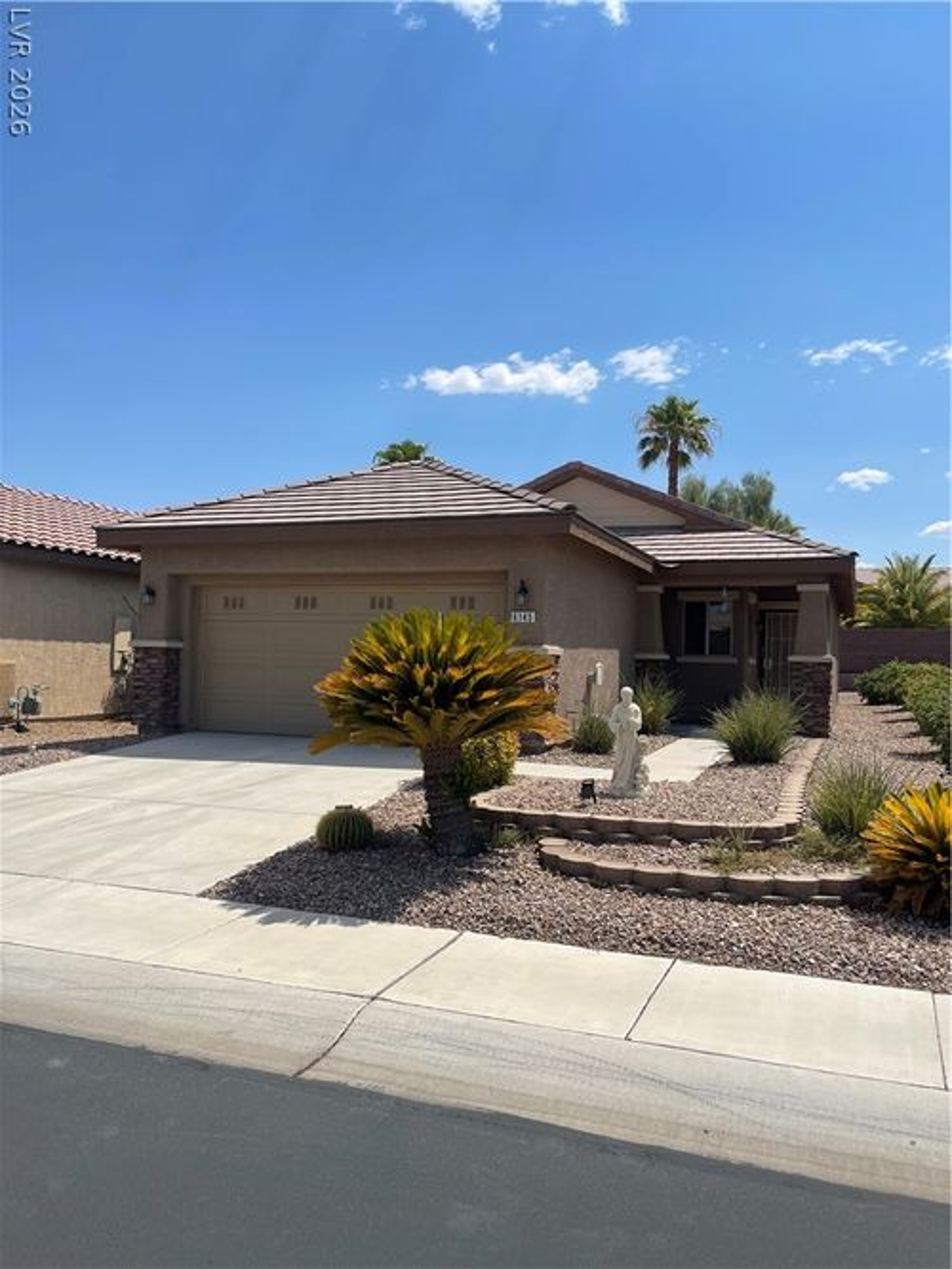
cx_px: 476
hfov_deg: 54.9
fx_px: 917
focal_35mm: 25
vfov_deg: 69.4
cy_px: 634
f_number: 1.6
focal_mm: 5.1
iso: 32
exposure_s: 1/6250
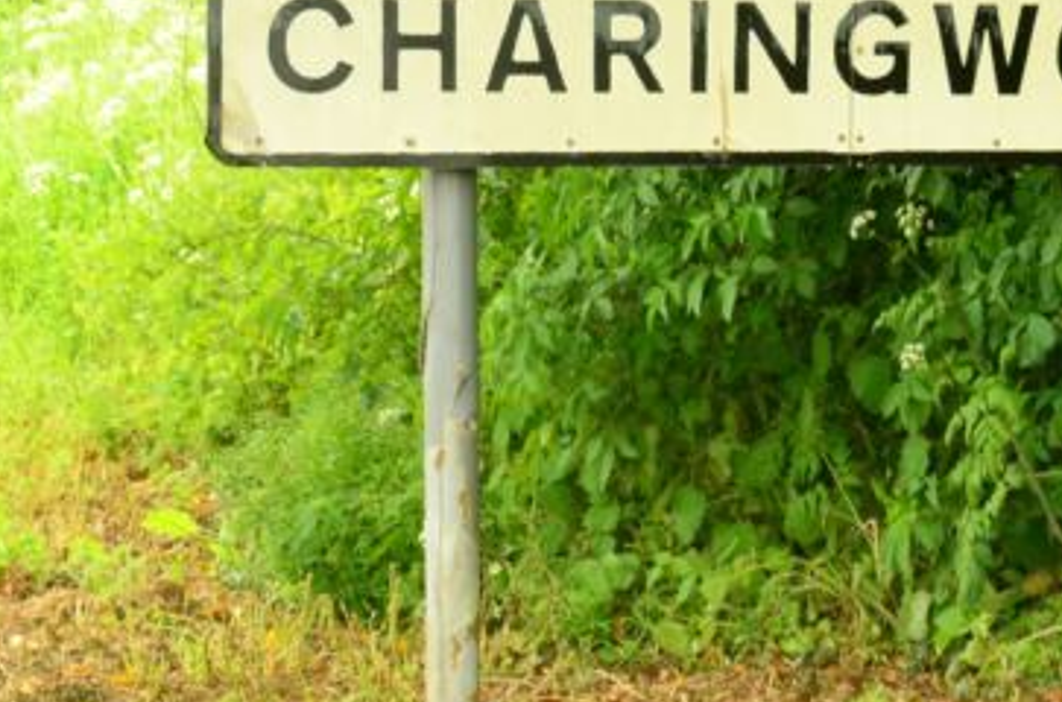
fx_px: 4825
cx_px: 875
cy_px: 114
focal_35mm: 164
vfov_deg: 8.3
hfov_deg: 12.5
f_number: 18
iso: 200
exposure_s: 1/15
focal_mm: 62
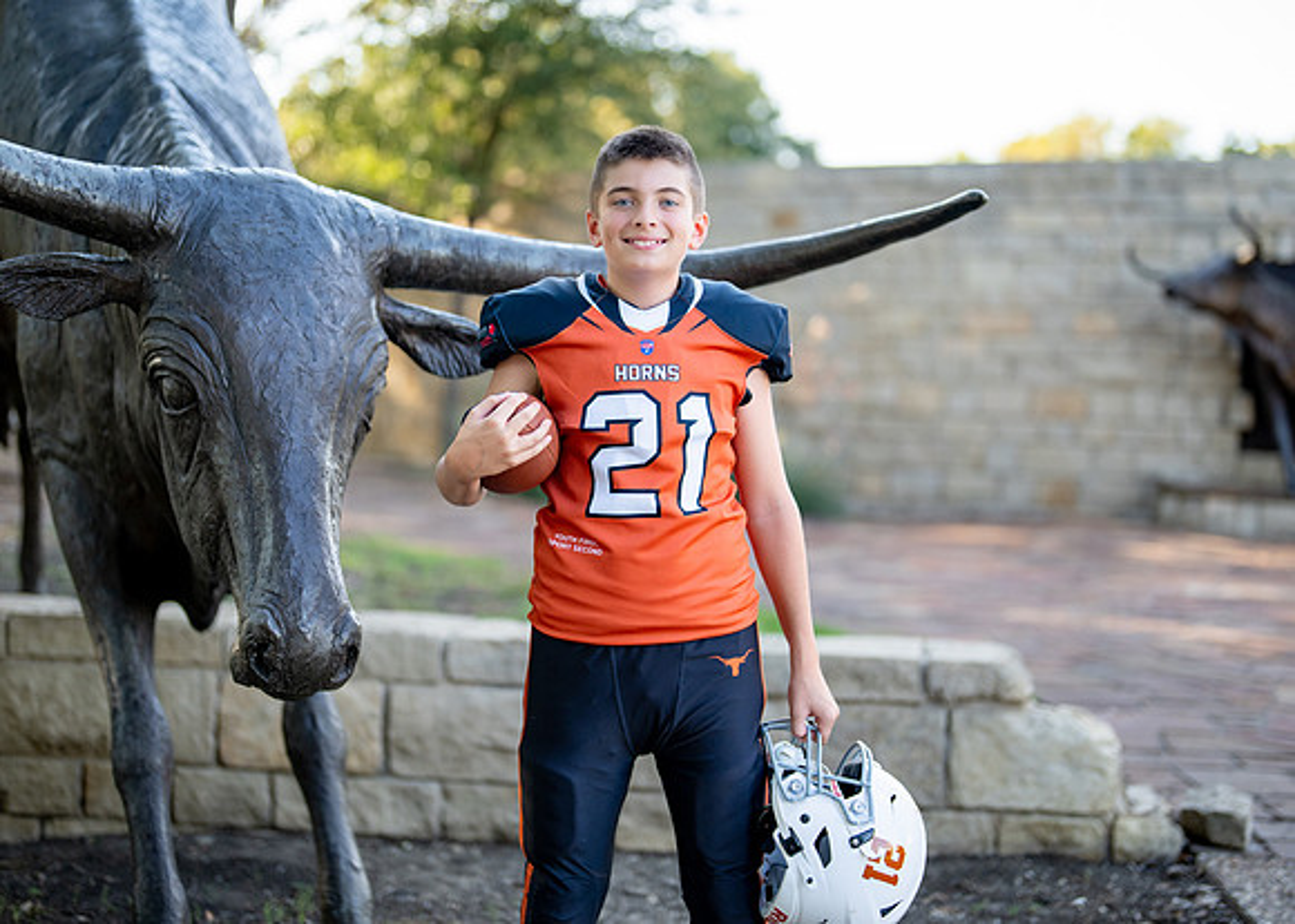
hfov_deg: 33.5
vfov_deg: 24.3
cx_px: 641
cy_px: 410
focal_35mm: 58
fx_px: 2149
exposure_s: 1/1600
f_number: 1.2
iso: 200
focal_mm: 50
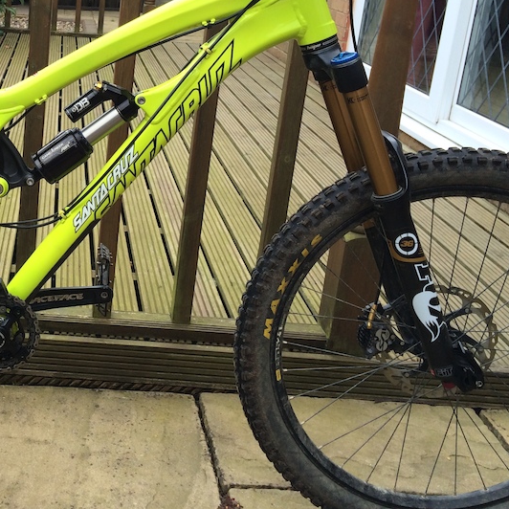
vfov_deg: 32.9
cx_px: 57
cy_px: 143
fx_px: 848
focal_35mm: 51
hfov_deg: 31.9
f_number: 2.2
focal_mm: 4.12
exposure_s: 1/311
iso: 32
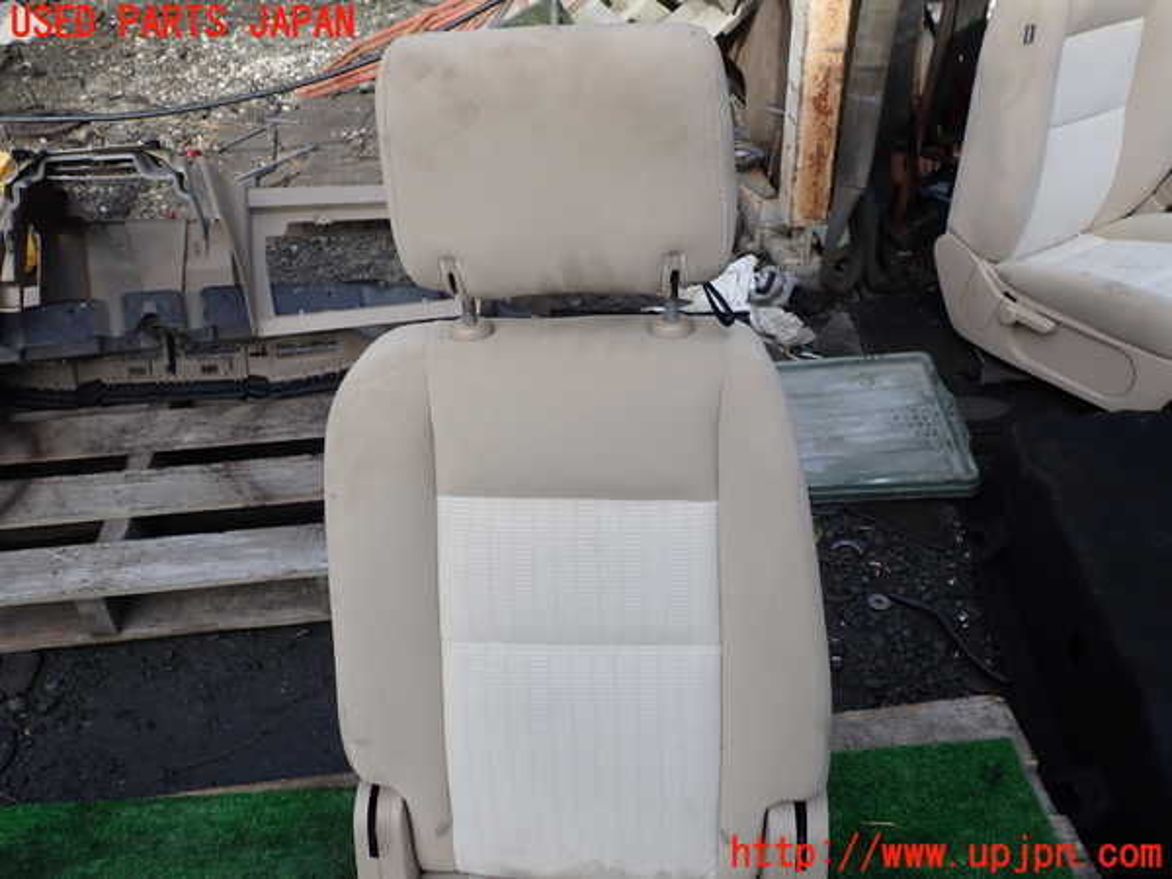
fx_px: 1016
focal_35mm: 30
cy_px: 440
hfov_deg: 60.0
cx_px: 586
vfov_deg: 46.8
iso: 100
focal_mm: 5.4
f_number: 3.2
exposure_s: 1/400
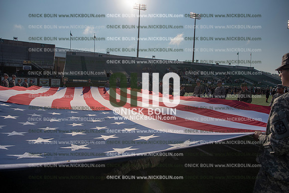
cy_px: 96
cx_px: 144
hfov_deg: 73.7
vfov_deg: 53.2
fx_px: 193
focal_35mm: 24
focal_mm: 24
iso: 100
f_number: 5.6
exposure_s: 1/3200
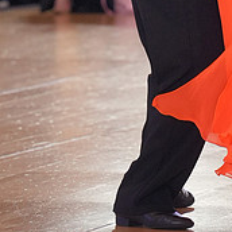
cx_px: 250
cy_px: -125
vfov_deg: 3.0
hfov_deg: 3.0
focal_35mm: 584
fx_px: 4428
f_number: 4
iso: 2500
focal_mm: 136
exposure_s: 1/500
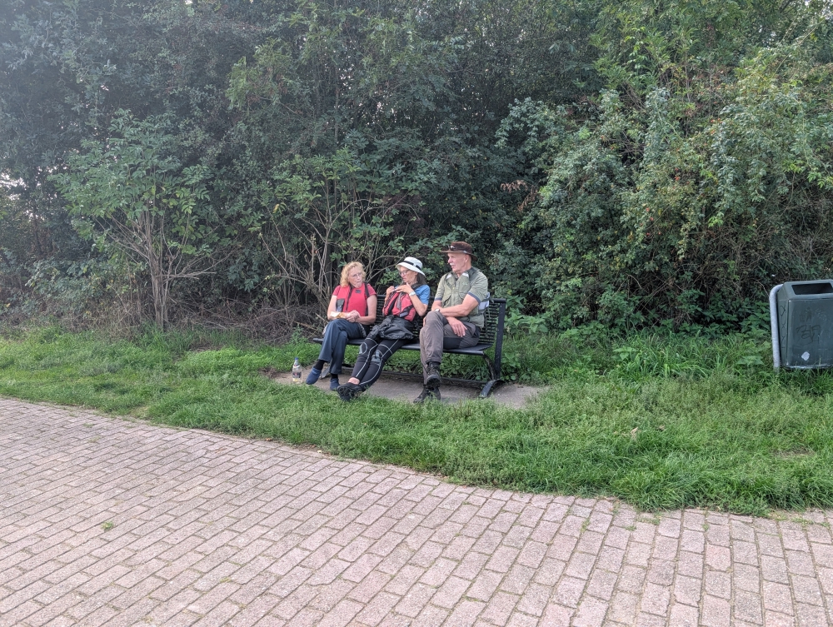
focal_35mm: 24
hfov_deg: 71.5
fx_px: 578
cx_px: 416
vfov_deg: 56.9
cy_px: 314
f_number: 1.68
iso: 141
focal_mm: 6.9
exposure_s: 1/648
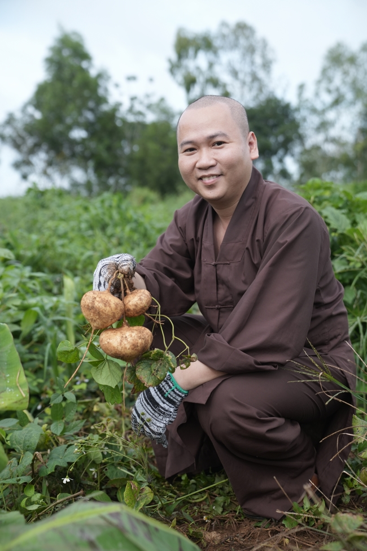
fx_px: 642
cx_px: 184
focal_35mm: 42
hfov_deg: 31.9
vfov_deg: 46.4
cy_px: 276
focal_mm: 42
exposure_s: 1/2000
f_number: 3.2
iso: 500
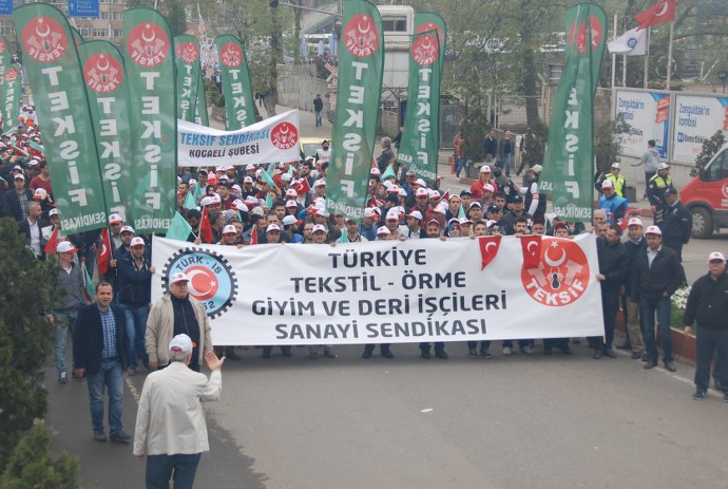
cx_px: 358
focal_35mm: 73
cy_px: 220
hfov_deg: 27.7
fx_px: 1479
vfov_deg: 18.7
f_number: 6.3
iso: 100
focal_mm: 42
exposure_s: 1/160
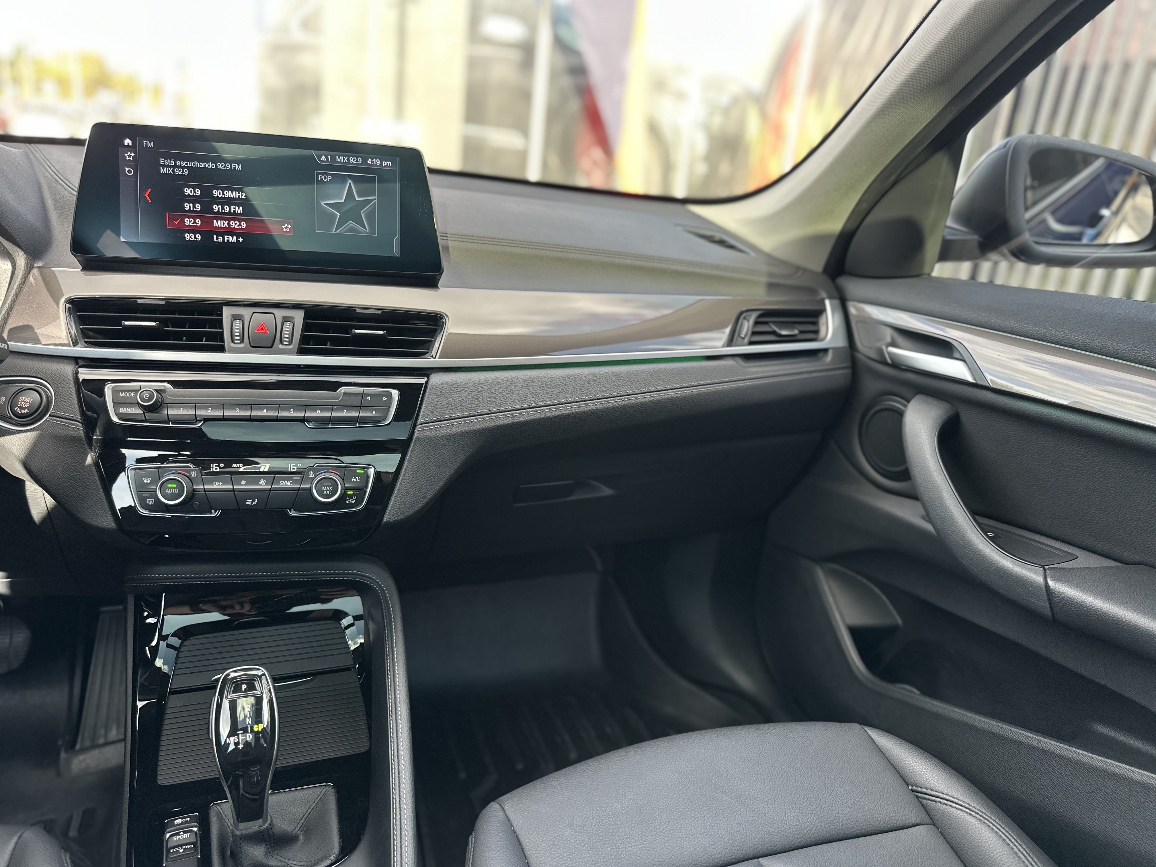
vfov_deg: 56.8
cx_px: 578
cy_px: 434
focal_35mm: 24
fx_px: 801
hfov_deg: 71.6
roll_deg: -6.8
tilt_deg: -18.5
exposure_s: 1/121
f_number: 1.78
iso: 160
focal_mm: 6.86
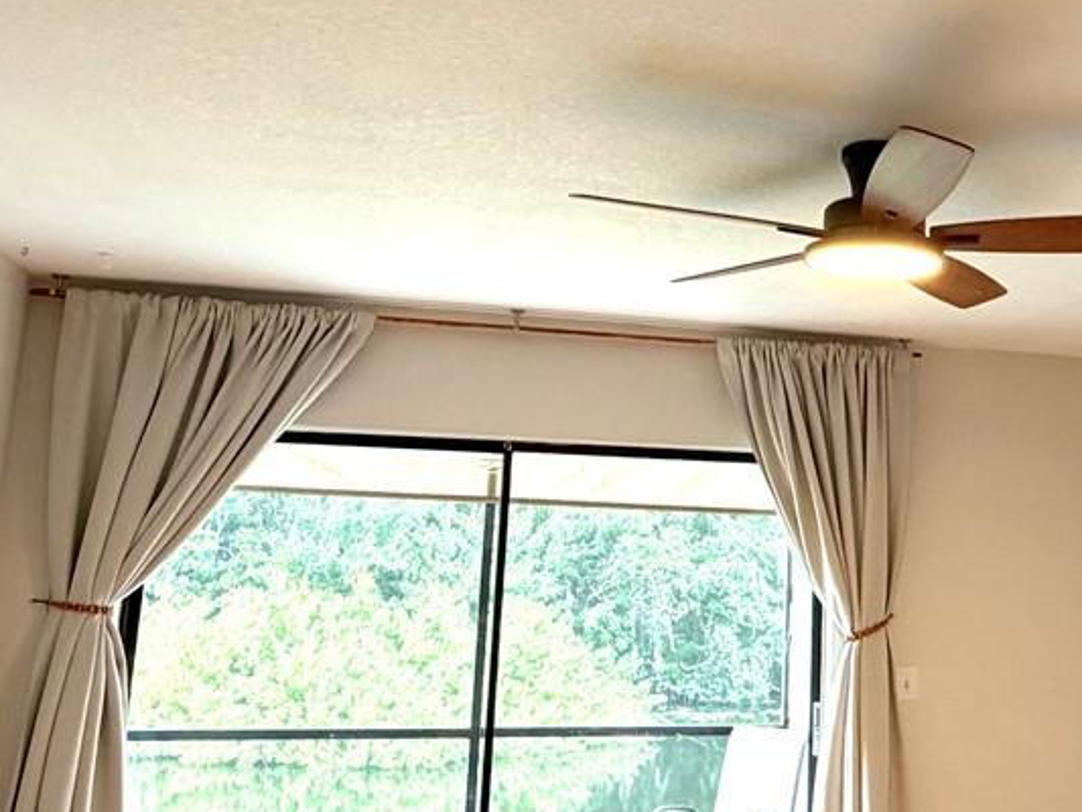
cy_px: 319
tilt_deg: +11.7
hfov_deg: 43.5
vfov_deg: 34.2
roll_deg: -0.7
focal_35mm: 42
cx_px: 796
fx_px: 1313
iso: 160
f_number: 2.2
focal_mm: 2.22
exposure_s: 1/121
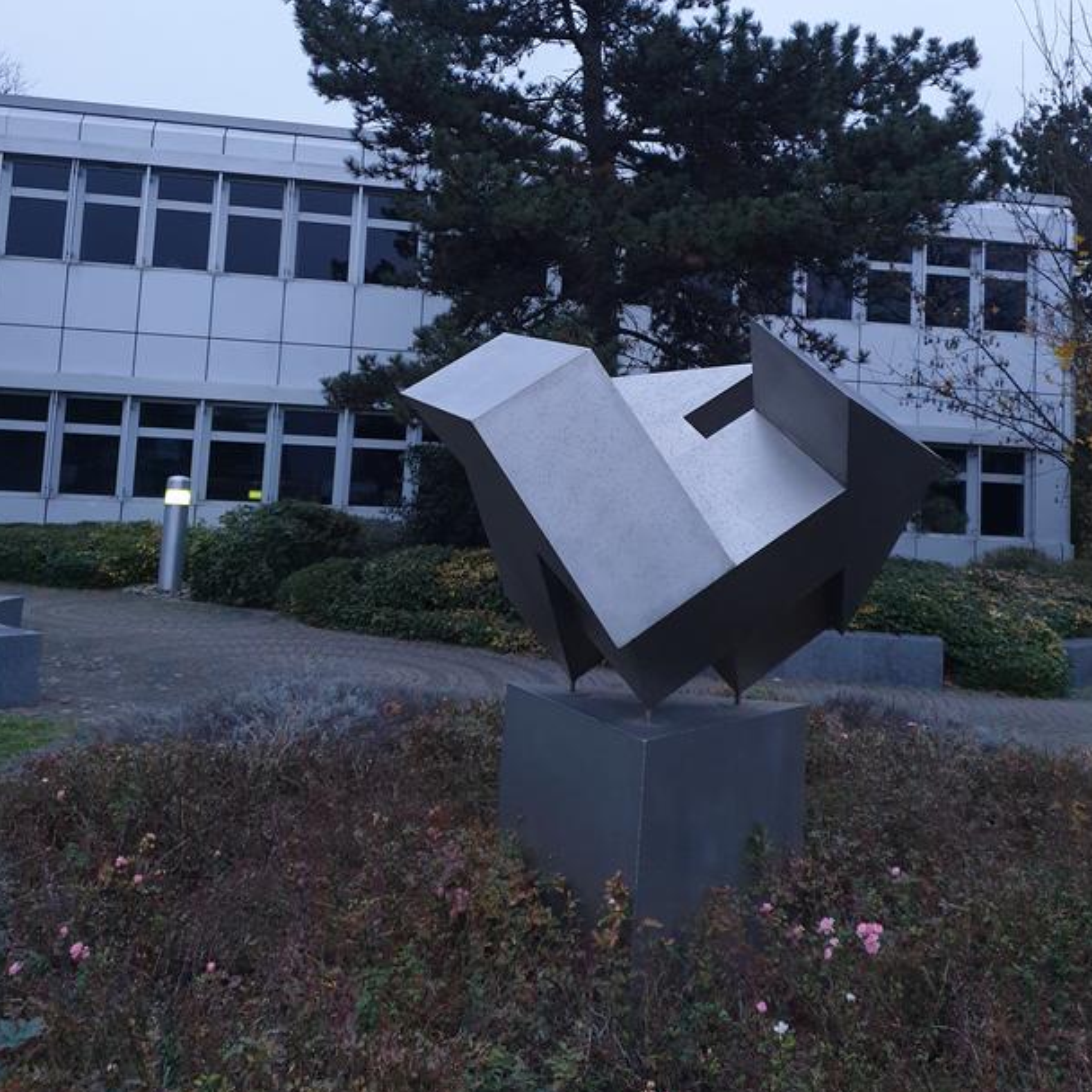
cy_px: 374
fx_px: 1213
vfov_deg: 47.7
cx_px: 597
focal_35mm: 34
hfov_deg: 48.4
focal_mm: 4.3
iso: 250
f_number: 1.5
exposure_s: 1/50
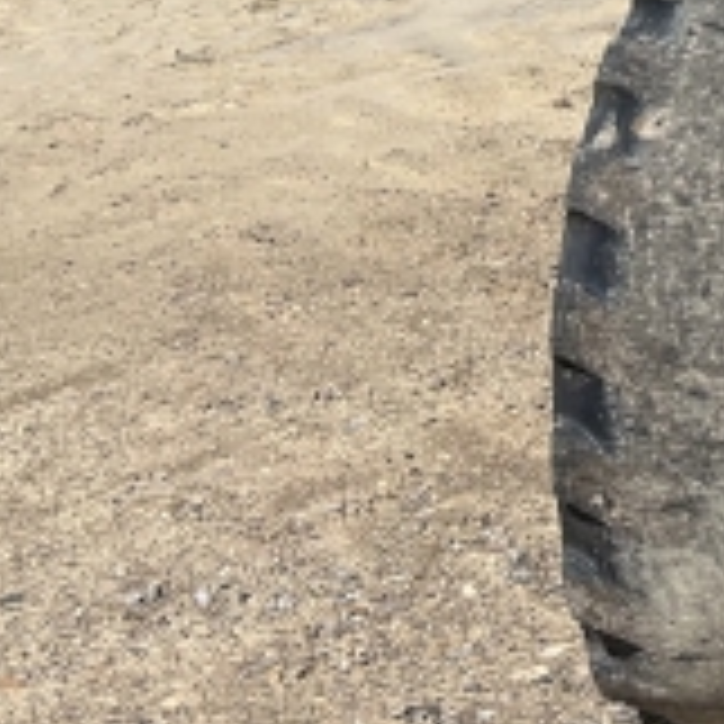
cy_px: -261
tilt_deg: -12.5
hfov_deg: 12.7
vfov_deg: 14.5
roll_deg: +0.8
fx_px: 2698
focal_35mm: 114
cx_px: 1596
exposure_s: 1/4115
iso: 50
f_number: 1.5
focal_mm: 5.7
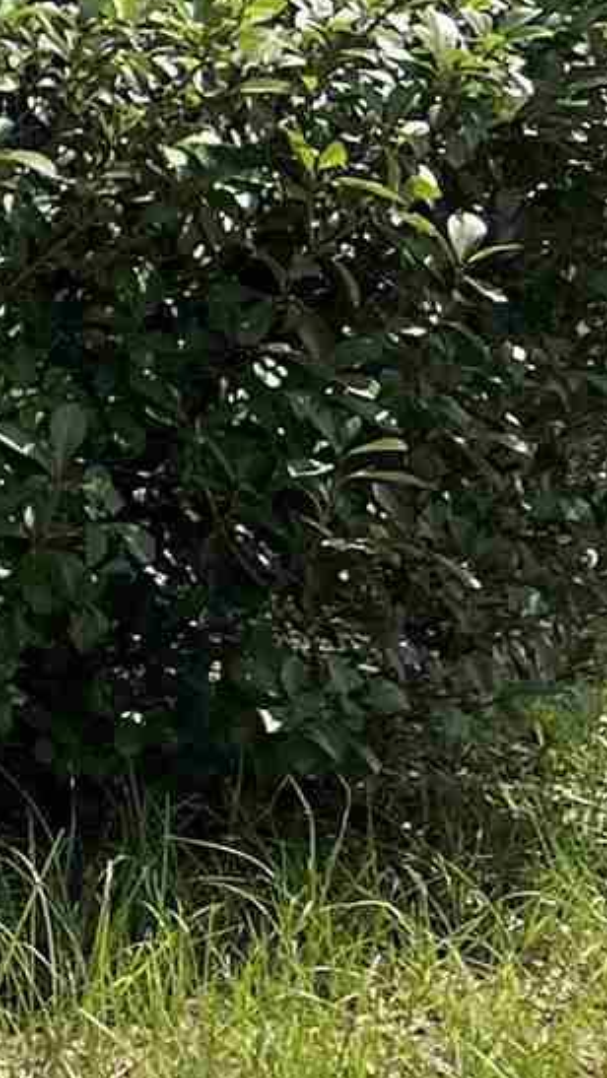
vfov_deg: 13.1
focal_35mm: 159
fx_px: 4546
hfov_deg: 5.9
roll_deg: +1.9
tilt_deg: +0.0
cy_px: -266
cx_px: -2156
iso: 50
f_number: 1.5
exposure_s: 1/3257
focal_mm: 5.7
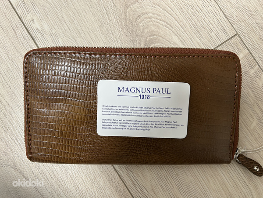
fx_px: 198
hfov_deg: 67.3
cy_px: 99
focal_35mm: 26
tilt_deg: -85.4
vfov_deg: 53.1
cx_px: 132
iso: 80
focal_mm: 5.7
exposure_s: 1/50
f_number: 1.5
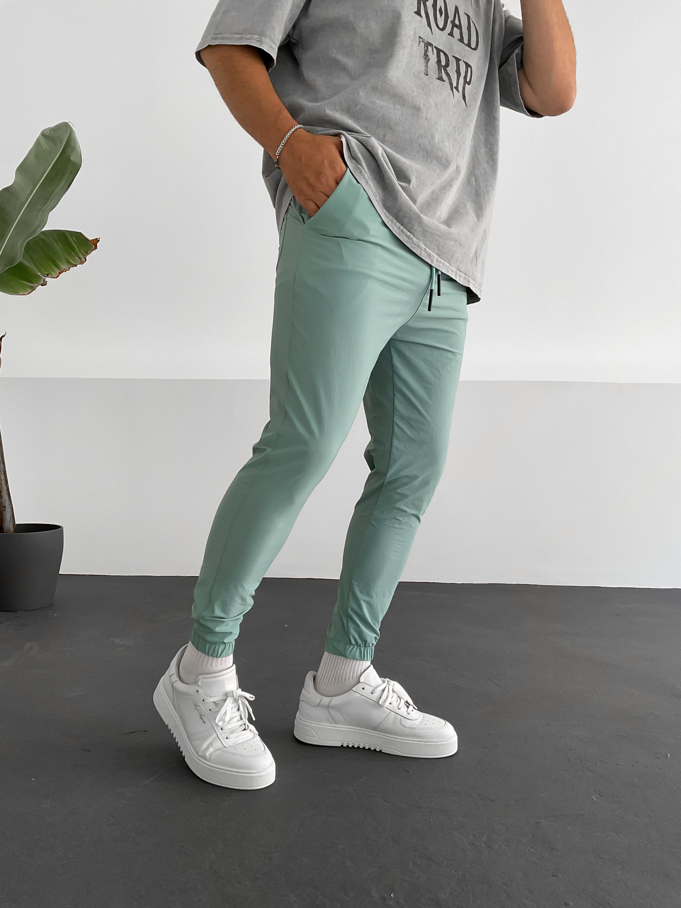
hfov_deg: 48.2
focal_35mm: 29
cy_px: 454
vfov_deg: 61.7
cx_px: 340
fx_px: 761
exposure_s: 1/120
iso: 50
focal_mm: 3
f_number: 1.8
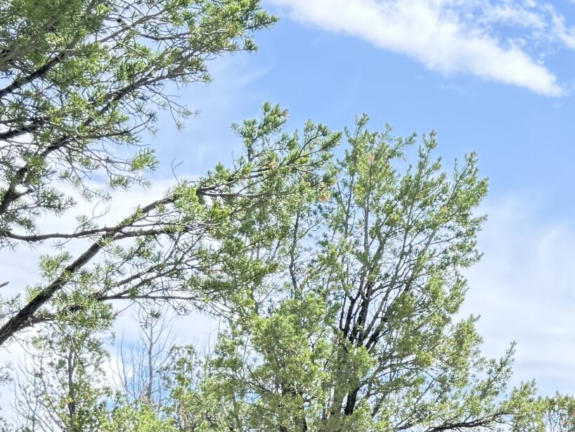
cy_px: 509
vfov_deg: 16.2
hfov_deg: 21.1
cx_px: 638
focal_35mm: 88
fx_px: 1462
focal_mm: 6.76
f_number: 1.78
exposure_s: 1/1250
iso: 100
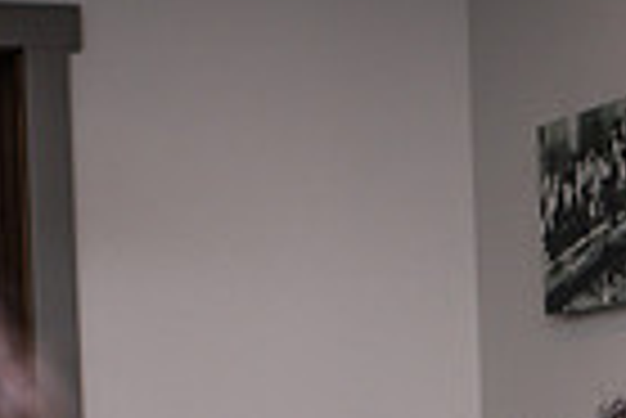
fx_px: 2541
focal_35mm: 146
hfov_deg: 13.7
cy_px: 600
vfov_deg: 9.2
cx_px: 707
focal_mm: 35
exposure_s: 1/200
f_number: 3.5
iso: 500
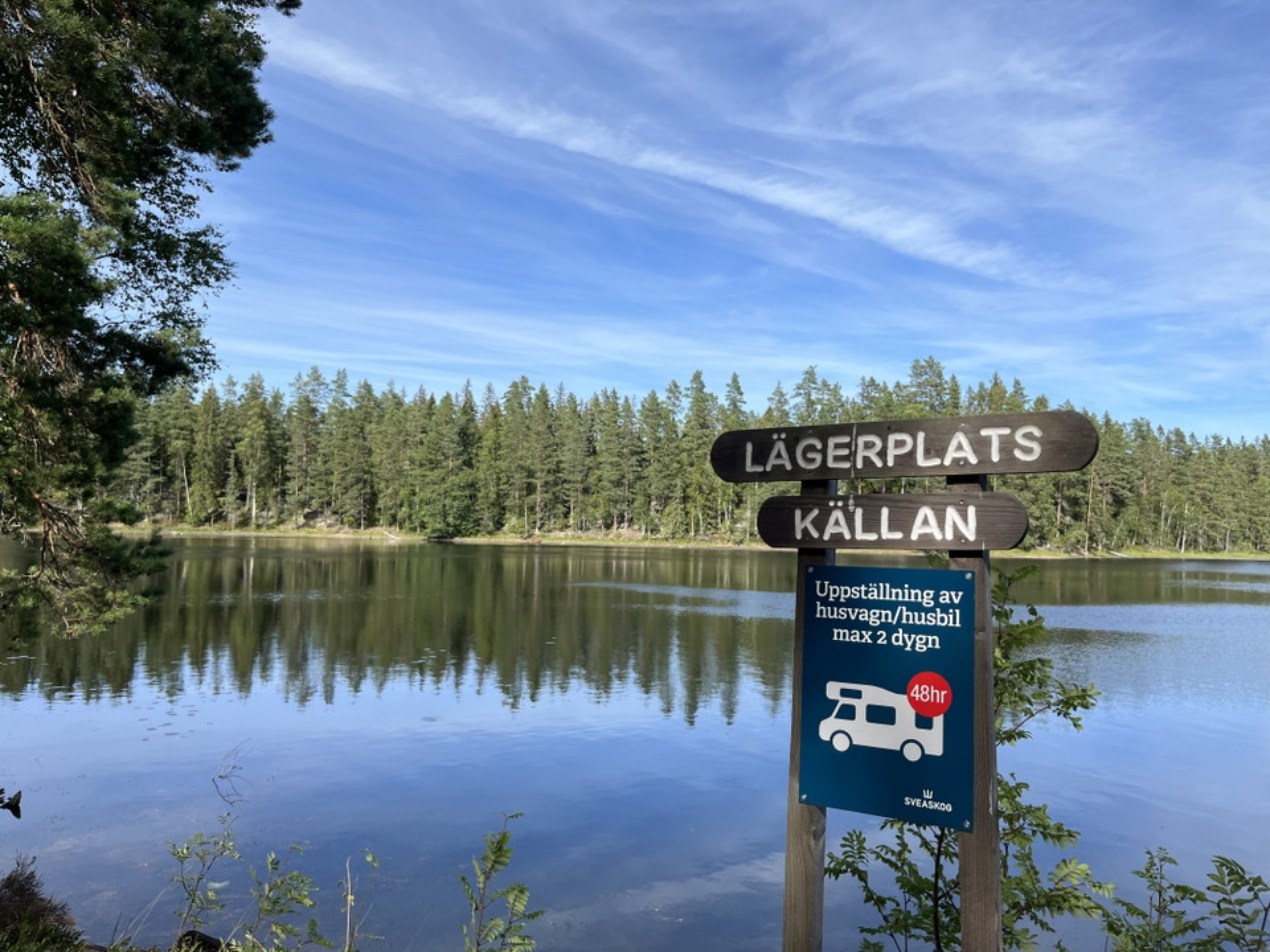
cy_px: 476
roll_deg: -1.2
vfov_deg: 53.1
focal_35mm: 26
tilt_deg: +2.5
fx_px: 954
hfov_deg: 67.3
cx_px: 635
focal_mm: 5.1
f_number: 1.6
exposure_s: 1/2825
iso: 50
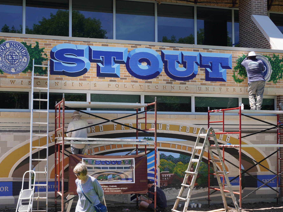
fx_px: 441
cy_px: 128
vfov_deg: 27.0
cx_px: 122
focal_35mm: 54
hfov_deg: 35.5
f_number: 5
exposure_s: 1/200
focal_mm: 26
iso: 100
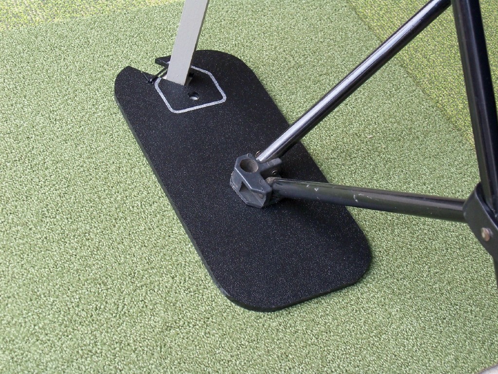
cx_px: 249
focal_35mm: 59
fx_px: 849
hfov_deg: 32.7
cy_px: 187
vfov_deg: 24.8
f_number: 4
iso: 250
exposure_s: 1/40
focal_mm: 10.5
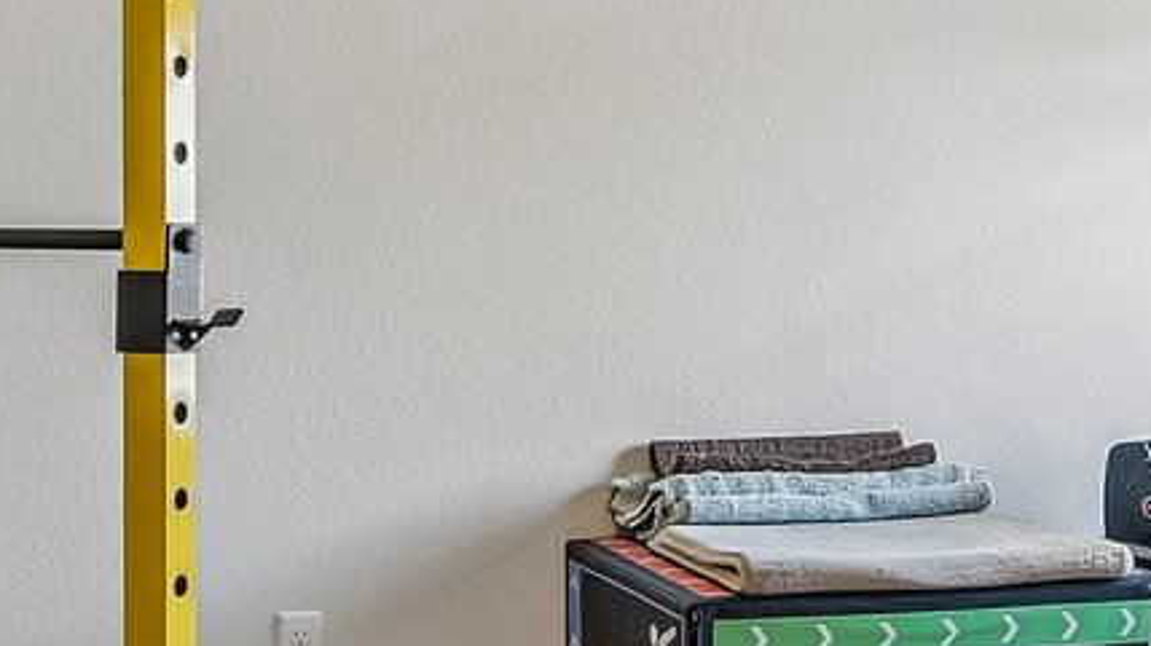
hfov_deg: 27.9
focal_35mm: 75
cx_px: 826
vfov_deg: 15.9
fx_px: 2288
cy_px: 103
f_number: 8
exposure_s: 1/4
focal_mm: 10
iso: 400
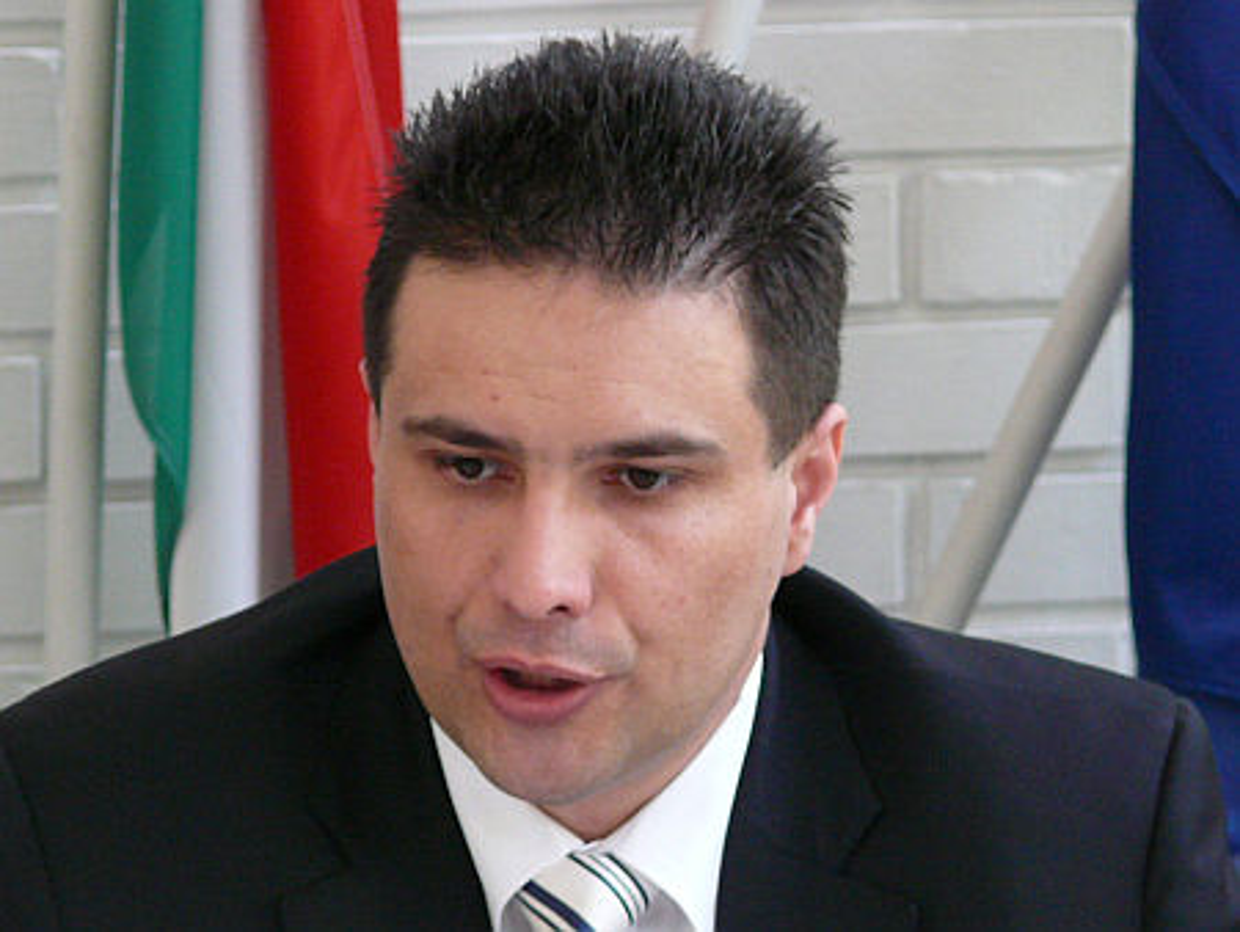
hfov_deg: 5.2
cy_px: 466
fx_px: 13548
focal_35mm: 378
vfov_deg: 3.9
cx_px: 620
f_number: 3.6
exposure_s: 1/30
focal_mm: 44.8
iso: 320
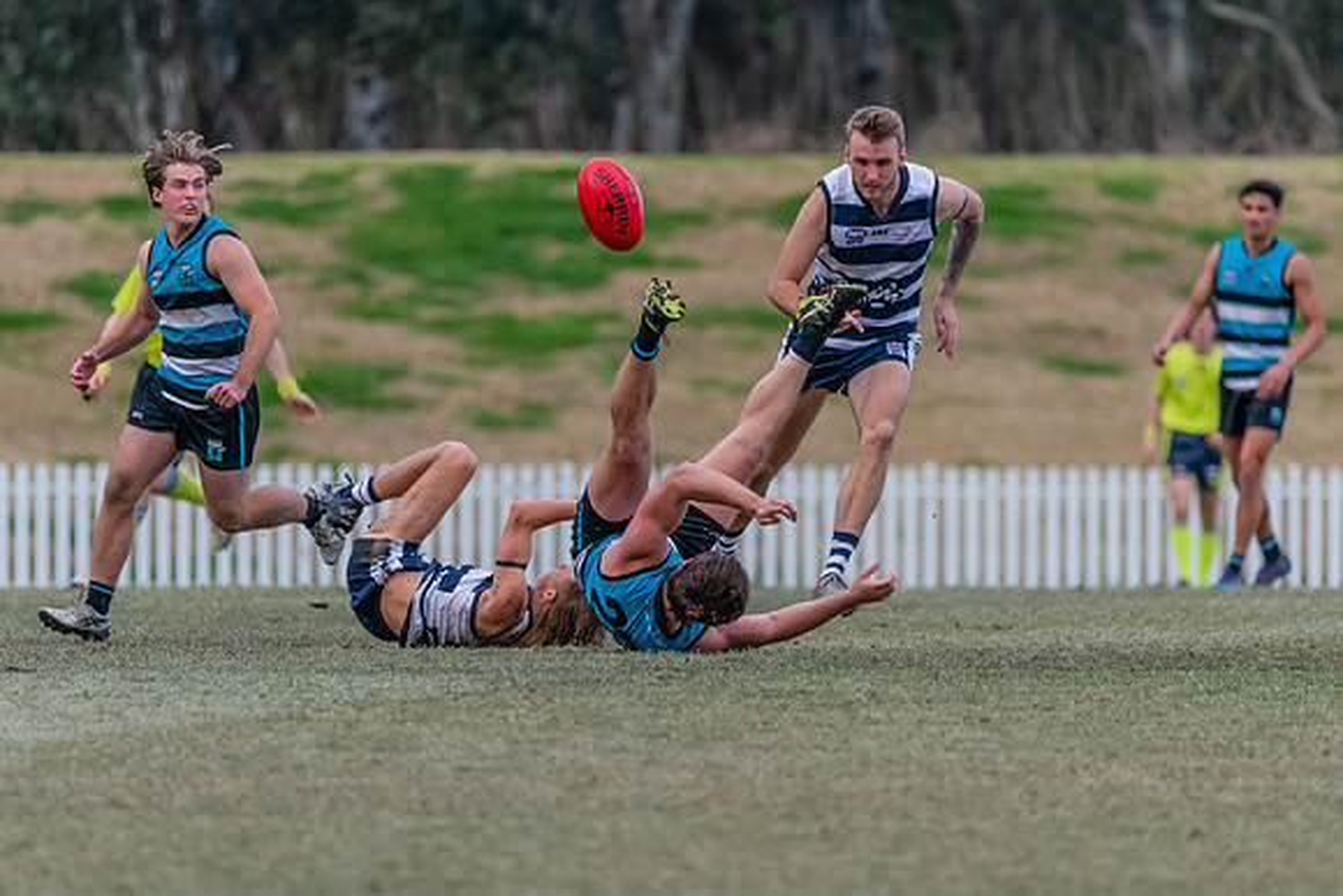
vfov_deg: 2.3
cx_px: 691
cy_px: 489
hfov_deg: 3.4
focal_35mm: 606
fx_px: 22611
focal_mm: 550
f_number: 6.3
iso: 2000
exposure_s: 1/2000
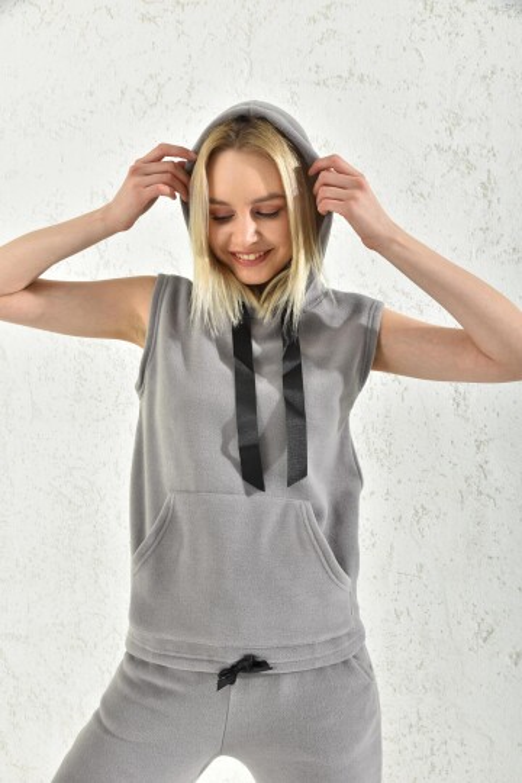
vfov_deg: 55.8
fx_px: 739
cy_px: 392
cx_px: 261
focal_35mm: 34
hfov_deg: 38.9
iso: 100
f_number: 7.1
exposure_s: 1/160
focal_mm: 34
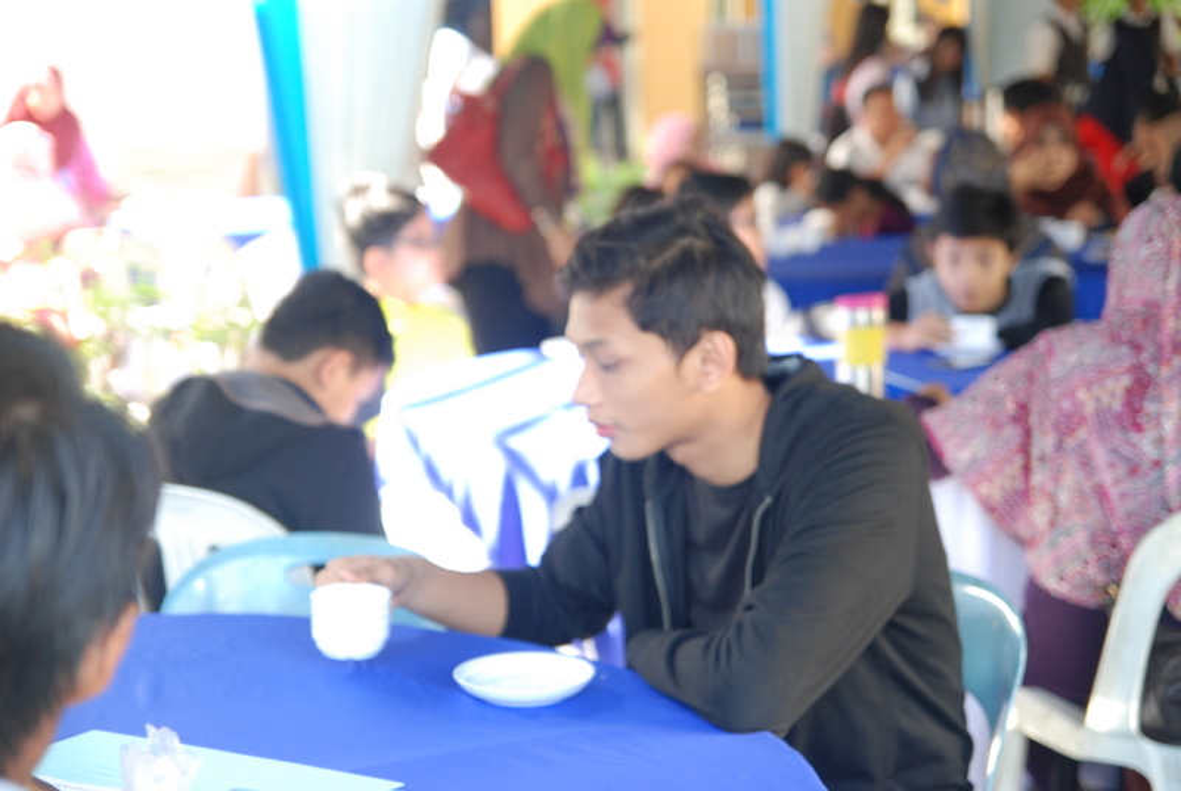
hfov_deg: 27.0
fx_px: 2464
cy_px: 396
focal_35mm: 75
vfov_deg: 18.2
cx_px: 590
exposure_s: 1/125
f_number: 6.3
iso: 400
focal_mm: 50
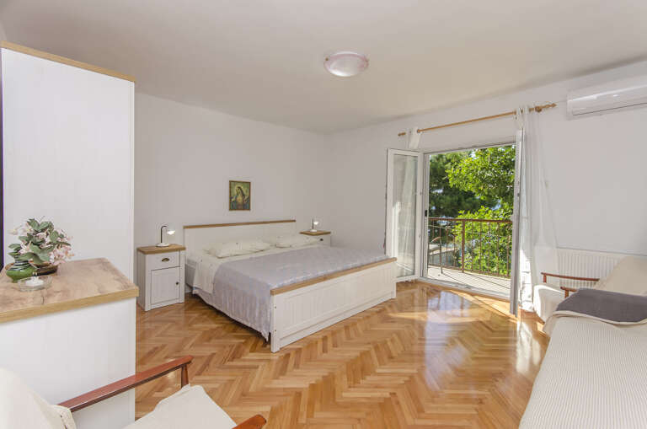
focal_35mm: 15
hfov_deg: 100.5
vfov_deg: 77.1
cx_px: 324
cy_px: 214
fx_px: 269
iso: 100
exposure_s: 1/125
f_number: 7.1
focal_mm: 10
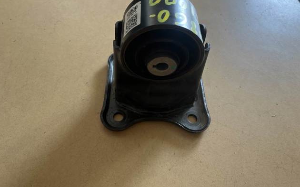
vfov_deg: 44.4
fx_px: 229
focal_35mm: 28
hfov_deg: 66.5
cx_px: 149
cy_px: 79
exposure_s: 1/100
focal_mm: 5.1
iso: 100
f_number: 1.6
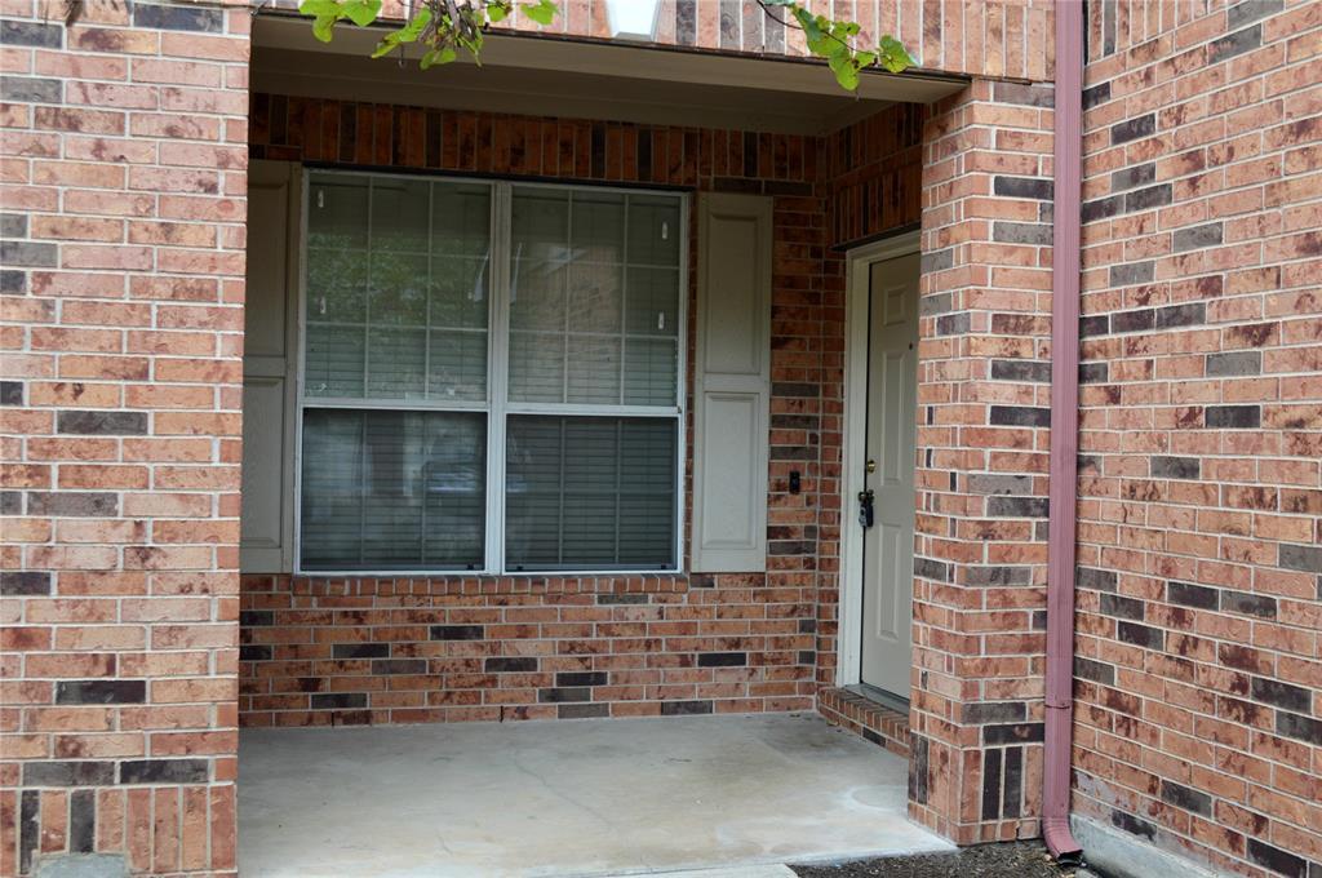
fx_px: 1430
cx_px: 661
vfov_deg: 34.1
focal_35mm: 39
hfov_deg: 49.6
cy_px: 439
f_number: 5.6
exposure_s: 1/125
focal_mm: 26
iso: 250
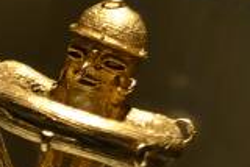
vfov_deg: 7.0
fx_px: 1355
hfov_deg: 9.8
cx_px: -261
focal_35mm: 195
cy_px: 243
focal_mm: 26
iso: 140
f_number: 4.2
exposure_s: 1/15
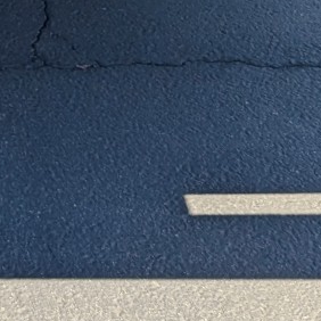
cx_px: -117
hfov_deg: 15.6
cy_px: -6
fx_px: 1102
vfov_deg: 16.2
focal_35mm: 105
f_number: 1.85
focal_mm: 6.81
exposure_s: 1/612
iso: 45
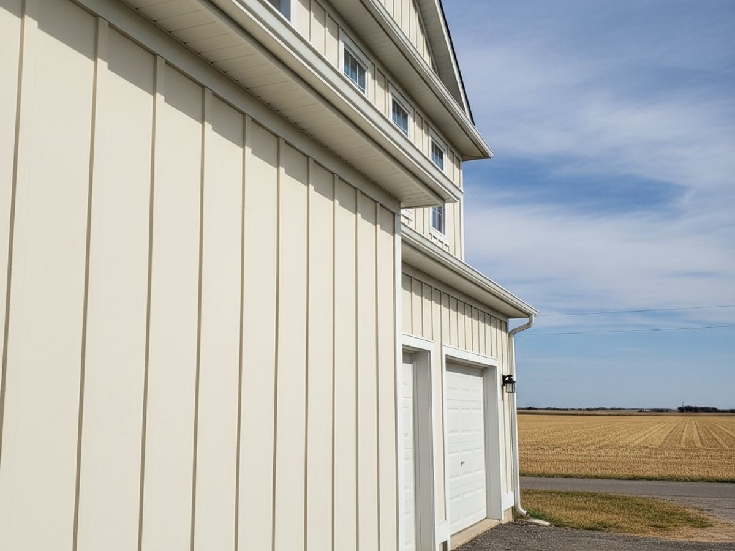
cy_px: 276
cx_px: 368
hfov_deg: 73.9
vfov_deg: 58.9
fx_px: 488
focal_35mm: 23
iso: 195
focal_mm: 6.4
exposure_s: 1/1381
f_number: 1.8
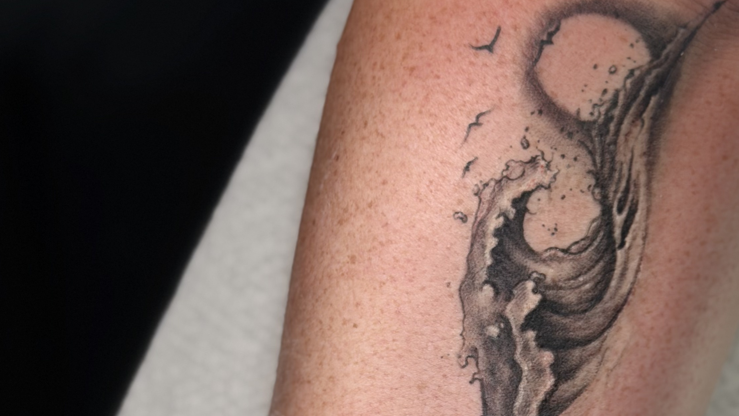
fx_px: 1861
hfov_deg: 22.4
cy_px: 435
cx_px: 480
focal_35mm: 95
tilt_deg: -67.5
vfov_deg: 12.6
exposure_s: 1/129
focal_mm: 6.76
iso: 50
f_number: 1.78
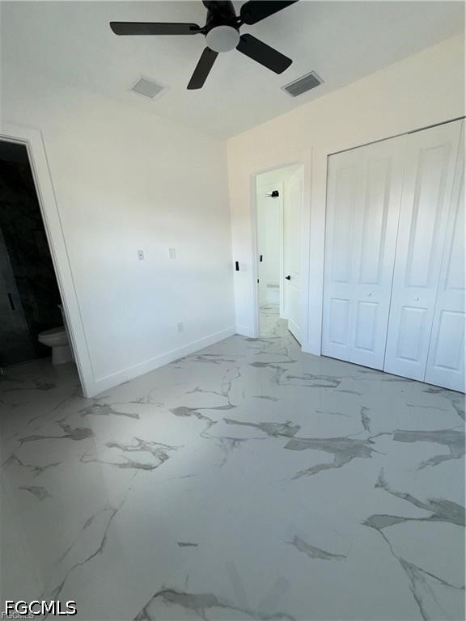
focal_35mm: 14
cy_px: 310
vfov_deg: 102.1
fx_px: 251
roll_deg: +3.3
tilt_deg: -15.2
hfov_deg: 85.7
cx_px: 233
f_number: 2.2
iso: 64
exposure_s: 1/121
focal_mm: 2.22
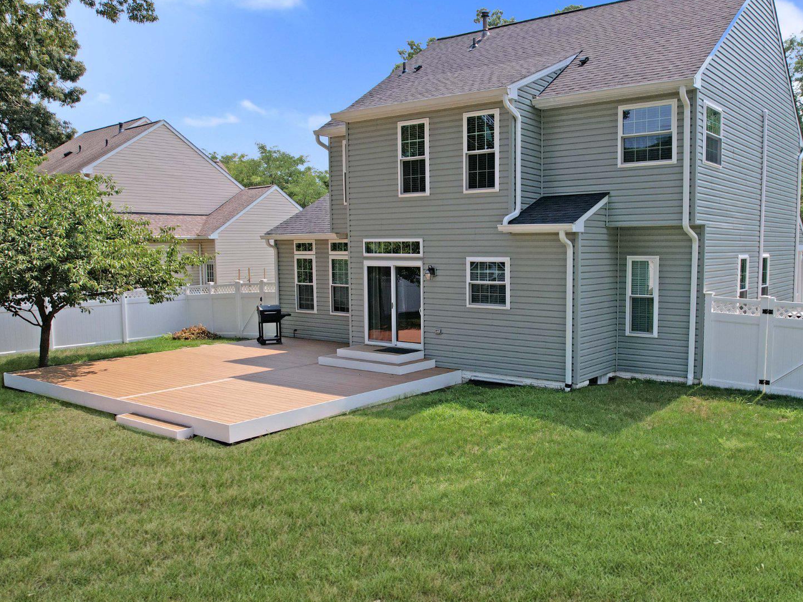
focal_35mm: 30
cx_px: 449
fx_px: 696
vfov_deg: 46.8
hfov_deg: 59.8
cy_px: 318
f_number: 2.8
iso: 100
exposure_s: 1/1600
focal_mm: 8.38
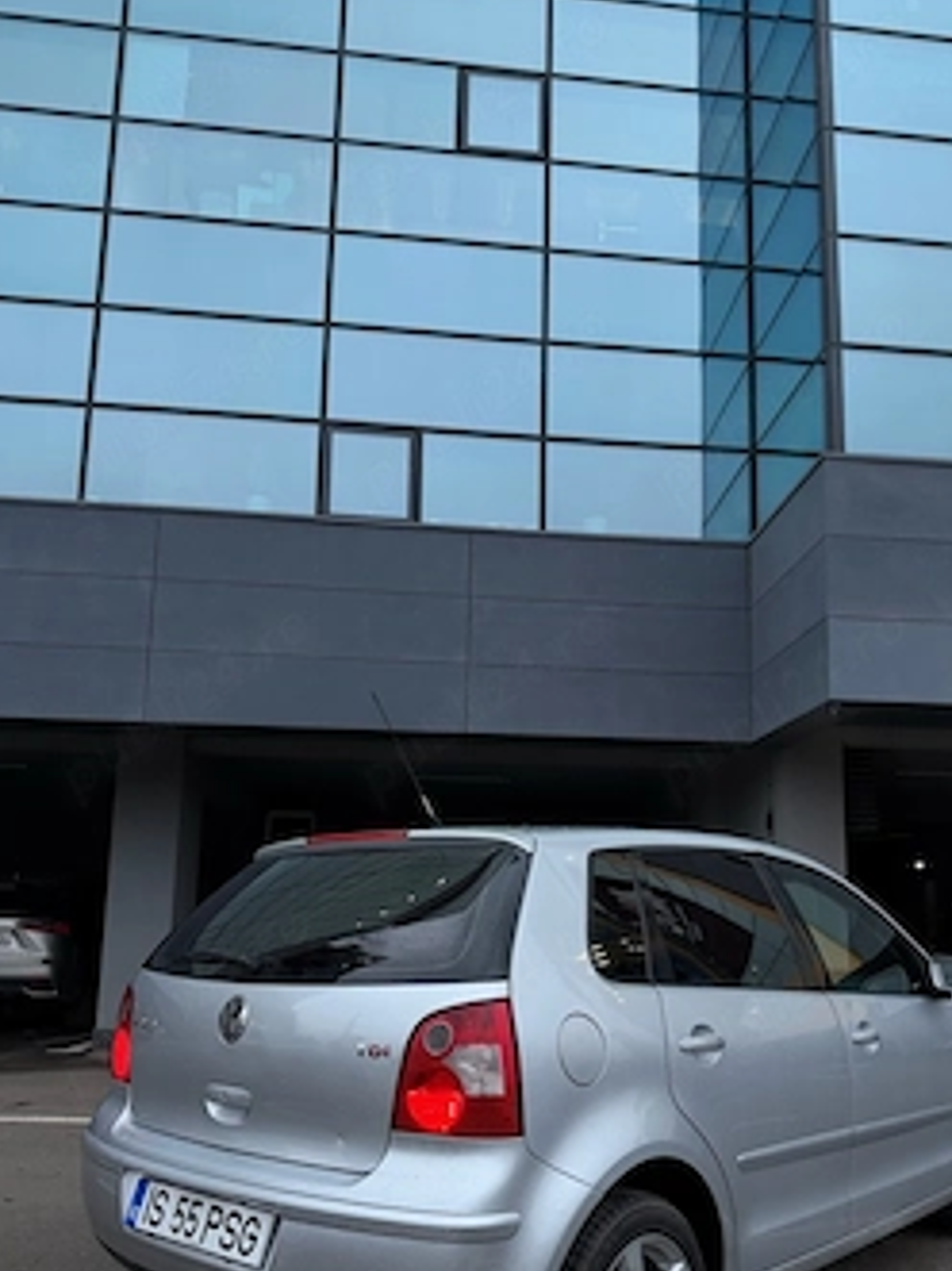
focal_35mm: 29
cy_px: 749
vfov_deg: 61.3
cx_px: 560
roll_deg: -0.5
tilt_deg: +10.0
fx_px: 1064
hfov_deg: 48.0
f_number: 1.78
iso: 250
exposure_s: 1/60
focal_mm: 6.76
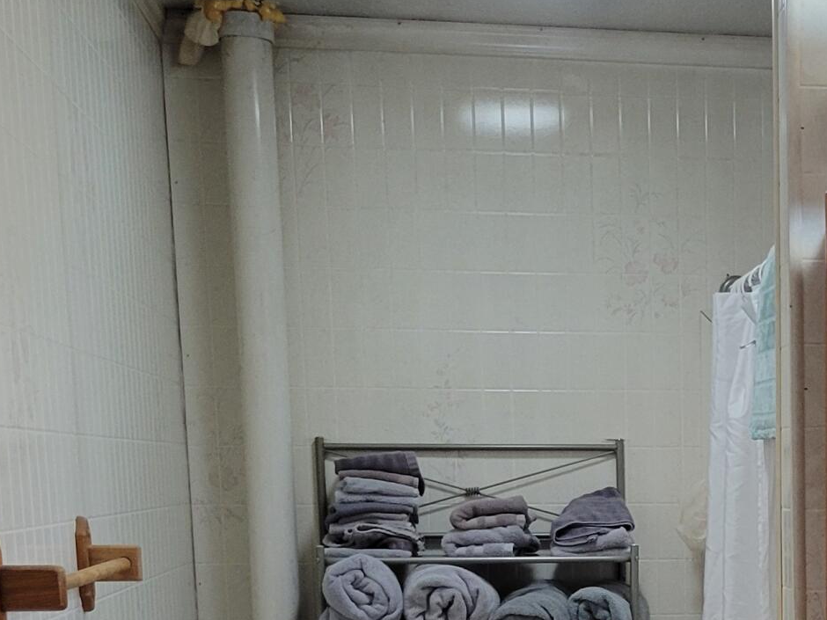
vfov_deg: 16.7
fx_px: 1983
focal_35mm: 83
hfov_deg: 22.4
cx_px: 871
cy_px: 815
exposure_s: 1/120
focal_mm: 5.4
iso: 250
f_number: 1.8
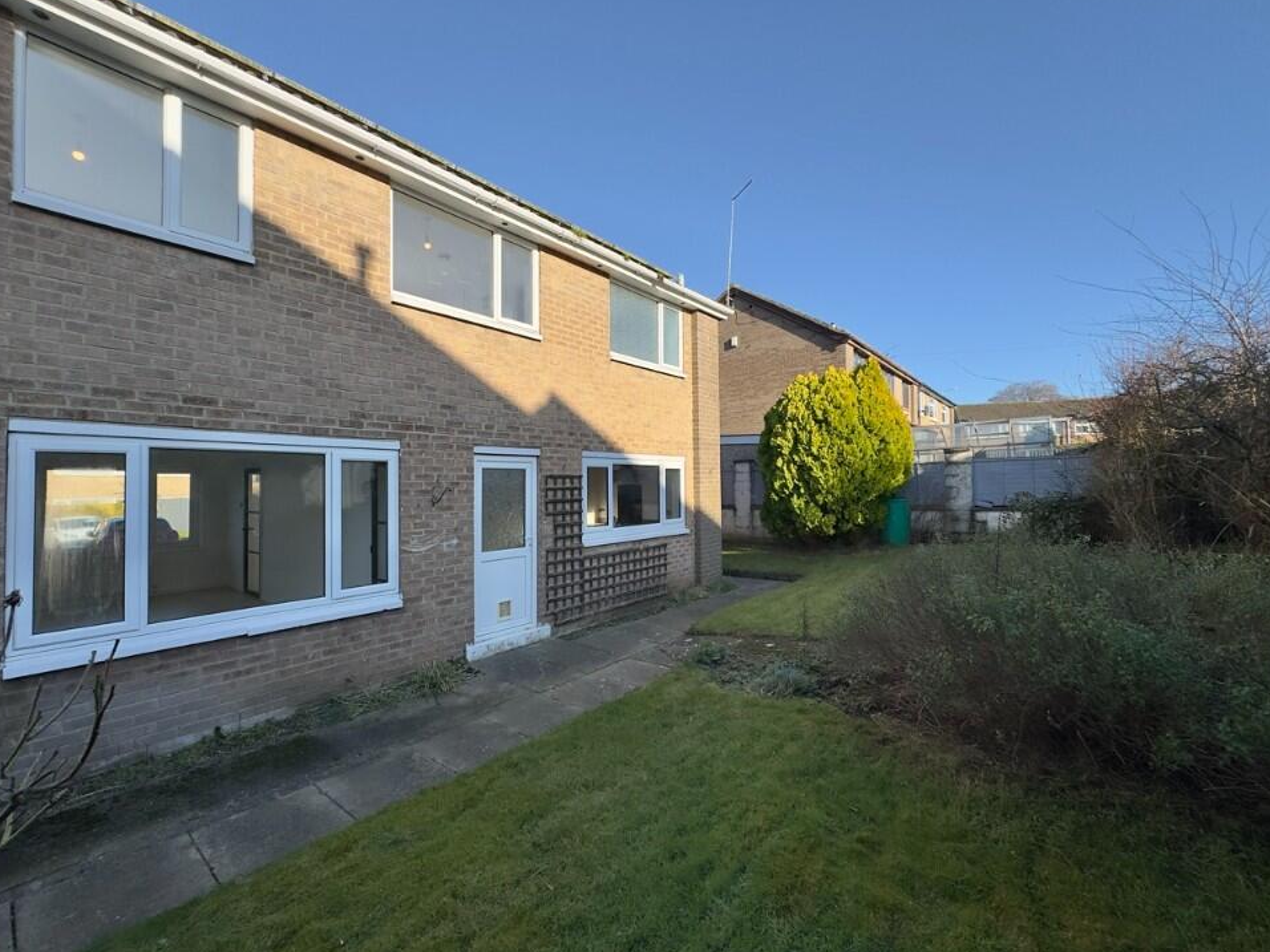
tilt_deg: +1.0
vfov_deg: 81.7
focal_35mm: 15
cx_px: 646
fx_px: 550
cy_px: 470
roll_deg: +0.0
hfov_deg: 98.2
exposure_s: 1/899
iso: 40
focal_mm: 2.22
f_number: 2.2
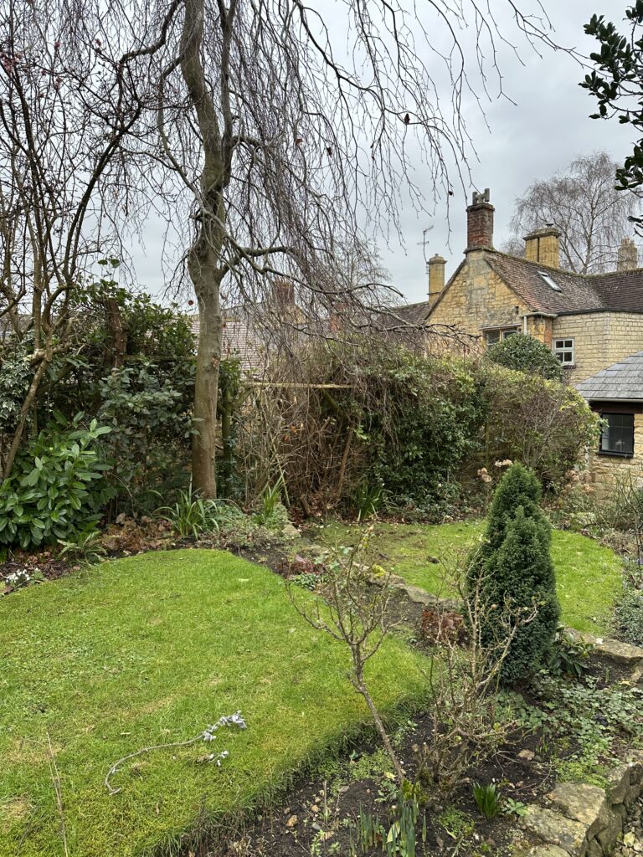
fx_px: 594
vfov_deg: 71.6
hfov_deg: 56.8
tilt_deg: -4.9
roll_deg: +1.0
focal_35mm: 24
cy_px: 428
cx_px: 322
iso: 80
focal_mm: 6.86
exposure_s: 1/121
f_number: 1.78
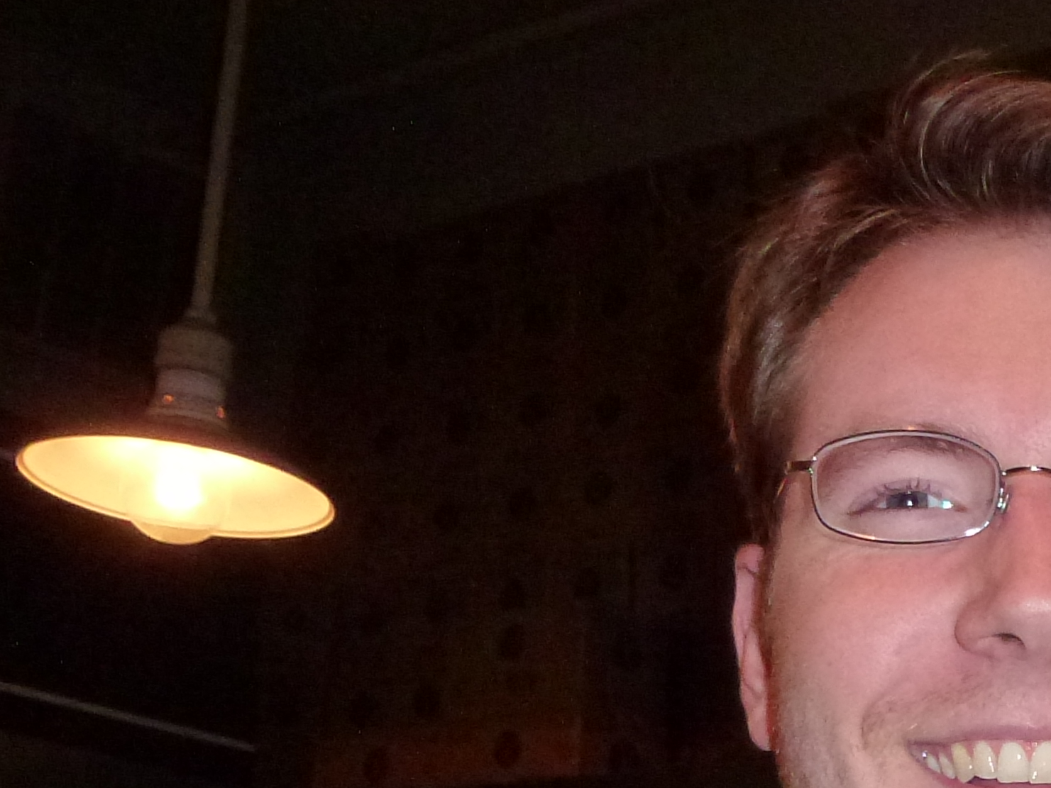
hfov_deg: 24.5
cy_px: 937
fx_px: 2125
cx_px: 1334
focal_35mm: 70
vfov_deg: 19.8
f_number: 3.3
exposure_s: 1/60
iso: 400
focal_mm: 4.3
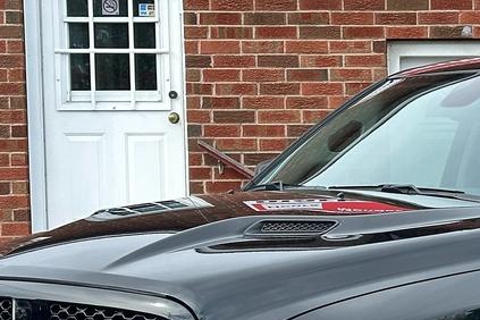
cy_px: 327
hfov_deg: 13.3
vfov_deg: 9.0
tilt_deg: -3.9
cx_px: 545
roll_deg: +0.8
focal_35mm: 151
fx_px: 2013
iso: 64
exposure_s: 1/1095
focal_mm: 6.86
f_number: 1.78
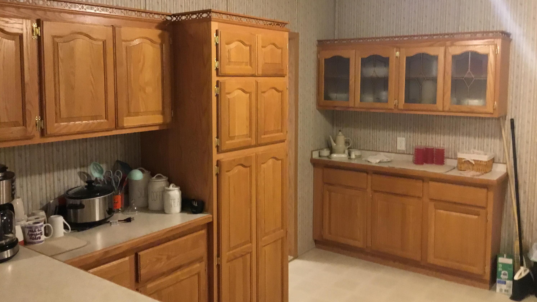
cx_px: 270
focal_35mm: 34
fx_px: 484
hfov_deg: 58.0
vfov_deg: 34.5
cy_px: 121
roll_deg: -0.4
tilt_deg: -4.4
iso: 250
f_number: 2.4
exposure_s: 1/15
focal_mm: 3.3
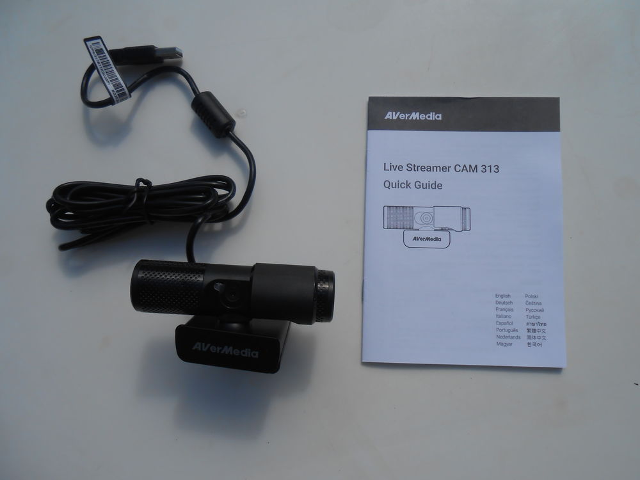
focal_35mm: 26
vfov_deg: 53.1
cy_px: 240
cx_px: 320
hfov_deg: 67.3
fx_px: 481
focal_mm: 4.6
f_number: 3.5
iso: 80
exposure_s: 1/1500
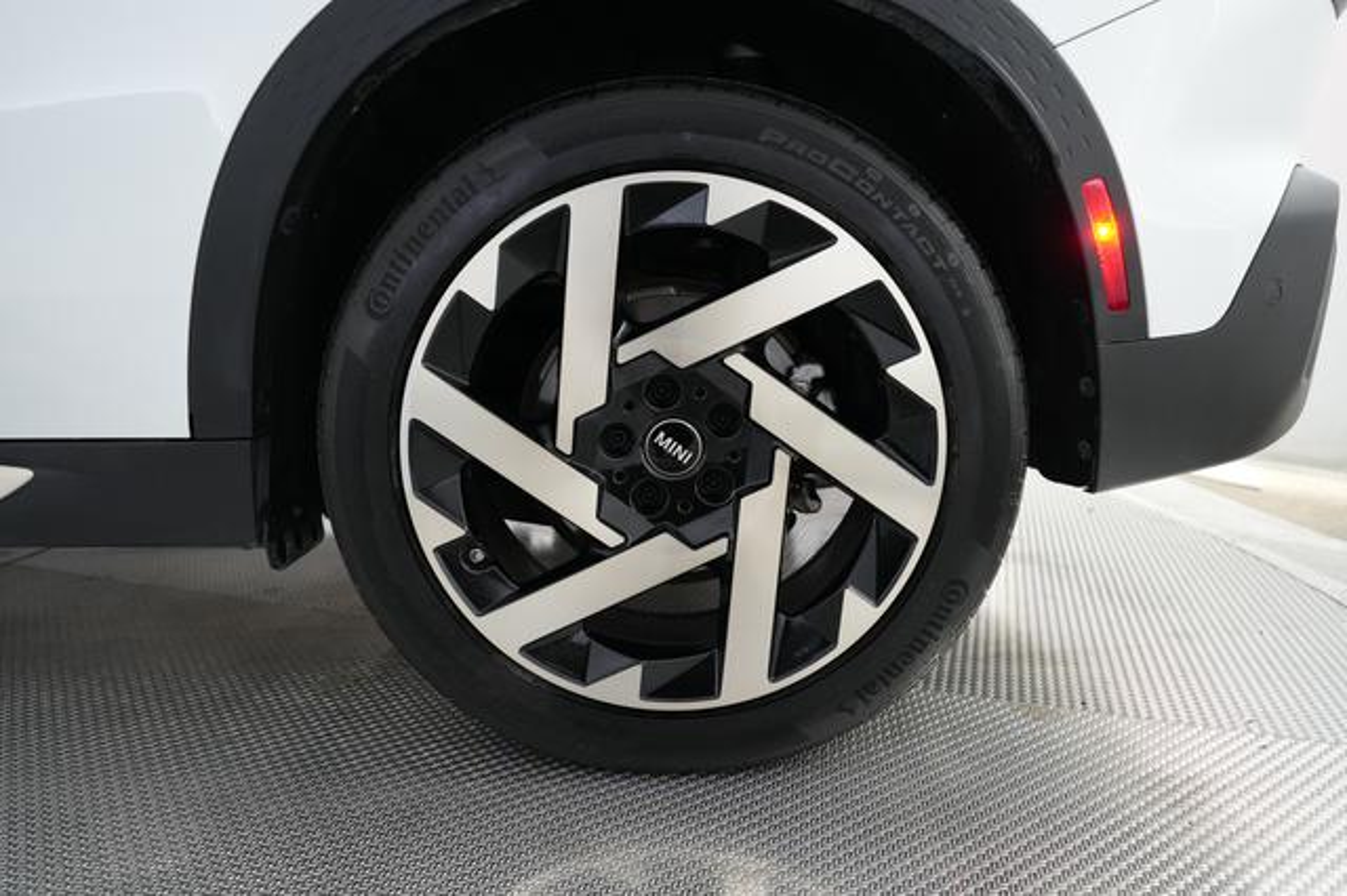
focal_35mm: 24
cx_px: 674
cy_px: 448
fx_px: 897
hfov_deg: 73.8
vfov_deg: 53.1
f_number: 2.8
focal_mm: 24
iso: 4000
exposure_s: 1/160
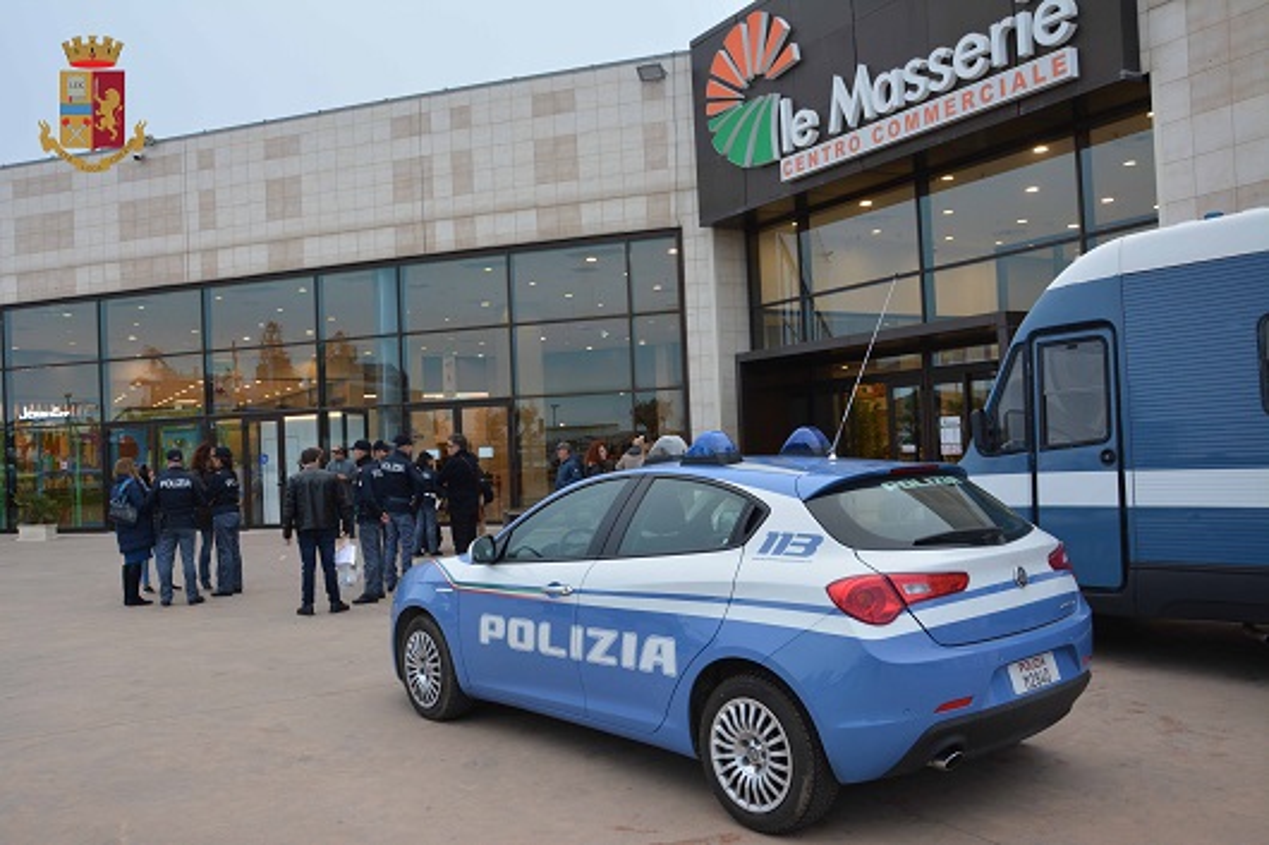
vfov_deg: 41.7
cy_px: 422
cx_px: 634
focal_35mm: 32
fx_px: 1110
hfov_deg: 59.5
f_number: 5.6
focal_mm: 21
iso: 400
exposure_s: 1/125
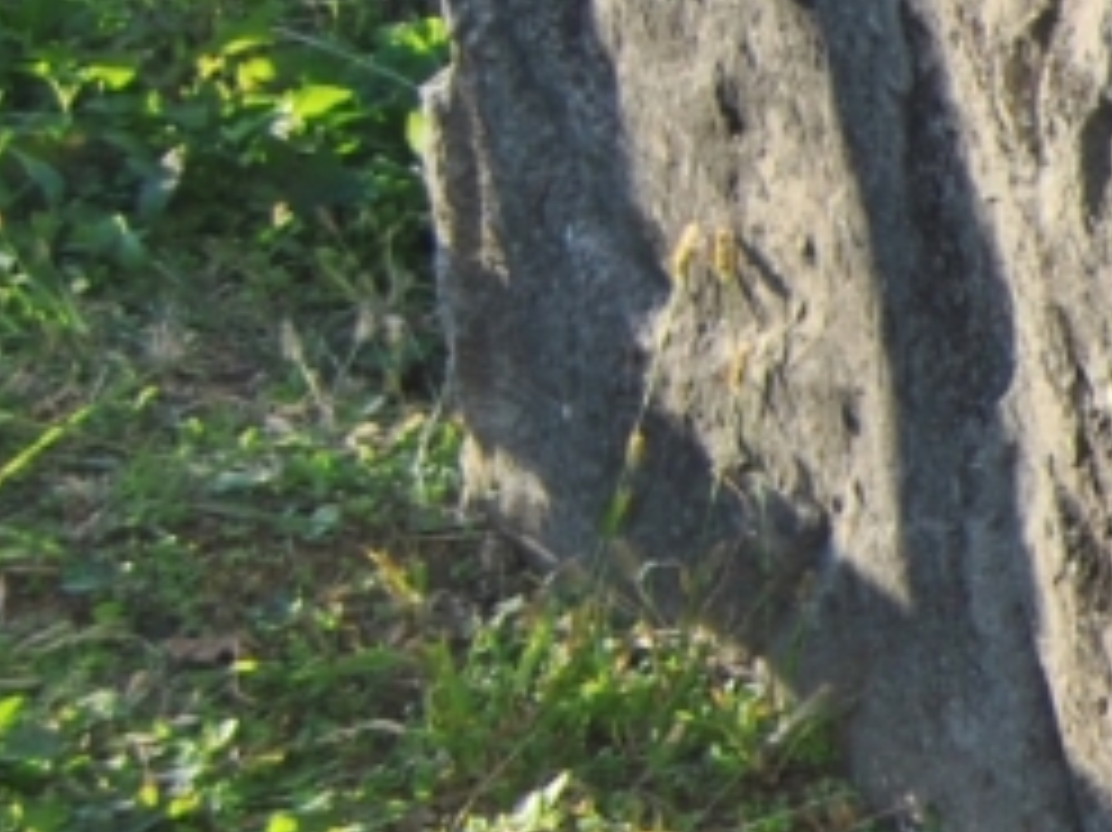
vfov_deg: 5.6
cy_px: 378
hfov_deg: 6.8
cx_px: 3221
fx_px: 8477
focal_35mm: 264
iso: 125
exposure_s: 1/125
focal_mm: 28
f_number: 5.6
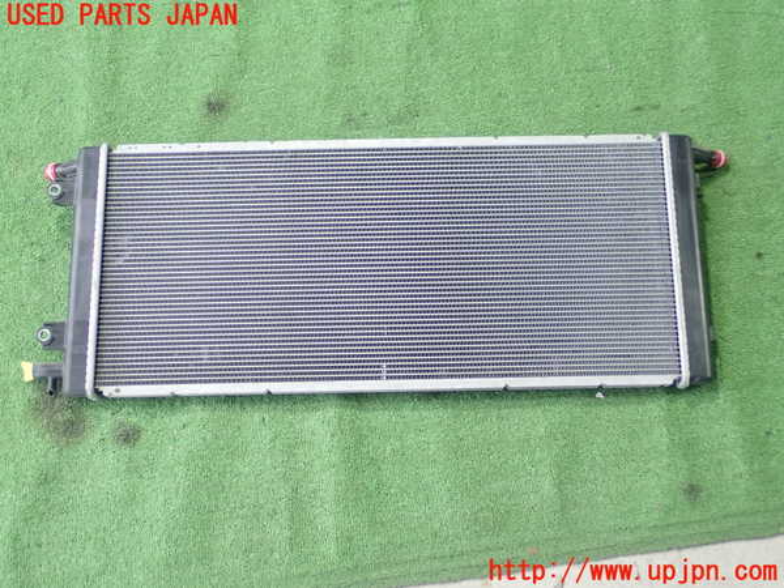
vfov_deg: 33.6
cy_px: 294
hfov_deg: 43.9
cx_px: 392
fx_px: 974
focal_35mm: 43
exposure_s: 1/40
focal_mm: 7.86
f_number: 2.9
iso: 320
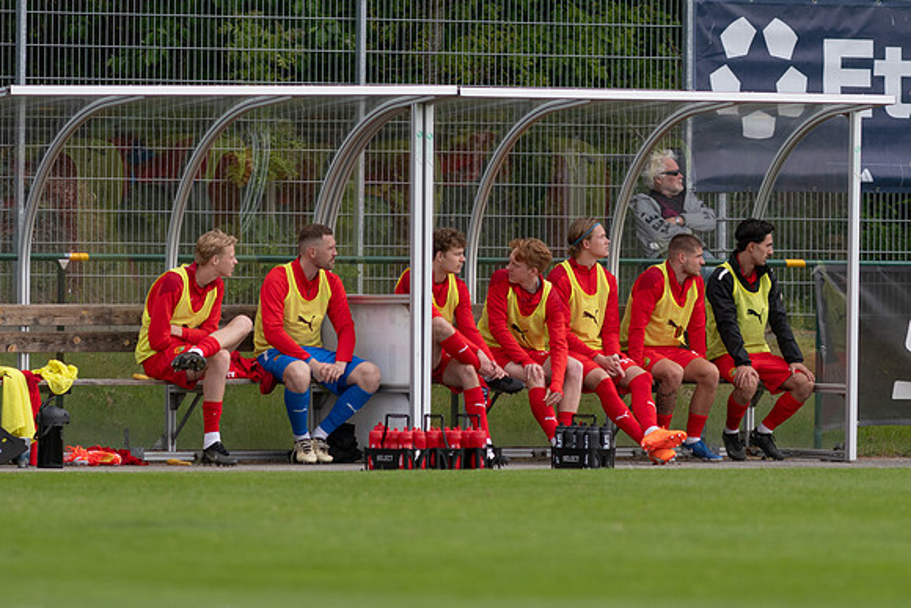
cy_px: 304
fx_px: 15186
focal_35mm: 600
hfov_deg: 3.4
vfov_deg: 2.3
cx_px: 456
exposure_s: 1/2500
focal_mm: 300
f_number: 3.2
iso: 200
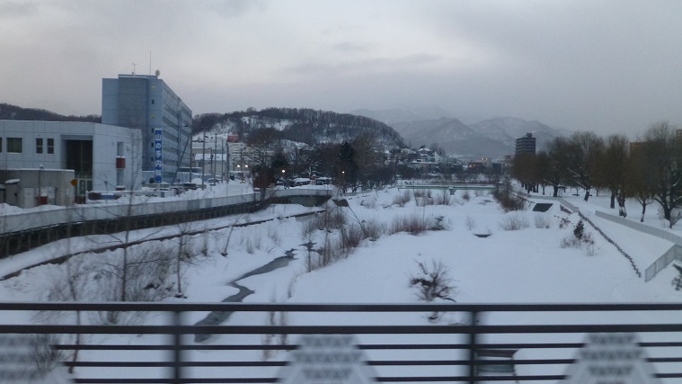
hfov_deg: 47.4
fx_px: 778
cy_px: 208
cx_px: 341
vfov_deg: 27.7
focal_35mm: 43
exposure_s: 1/60
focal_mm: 6.9
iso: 320
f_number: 3.9
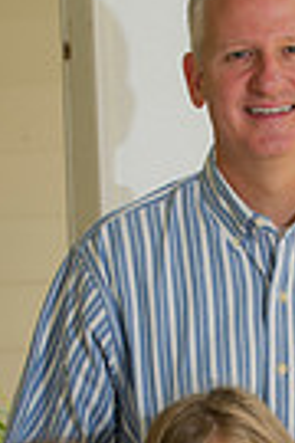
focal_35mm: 287
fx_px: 3527
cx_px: 247
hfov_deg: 4.8
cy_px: 555
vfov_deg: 7.1
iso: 320
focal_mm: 86
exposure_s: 1/160
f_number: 5
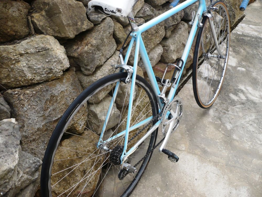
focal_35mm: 35
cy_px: 98
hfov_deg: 52.6
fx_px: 265
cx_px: 131
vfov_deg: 40.7
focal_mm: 5.8
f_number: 2.8
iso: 100
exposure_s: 1/250
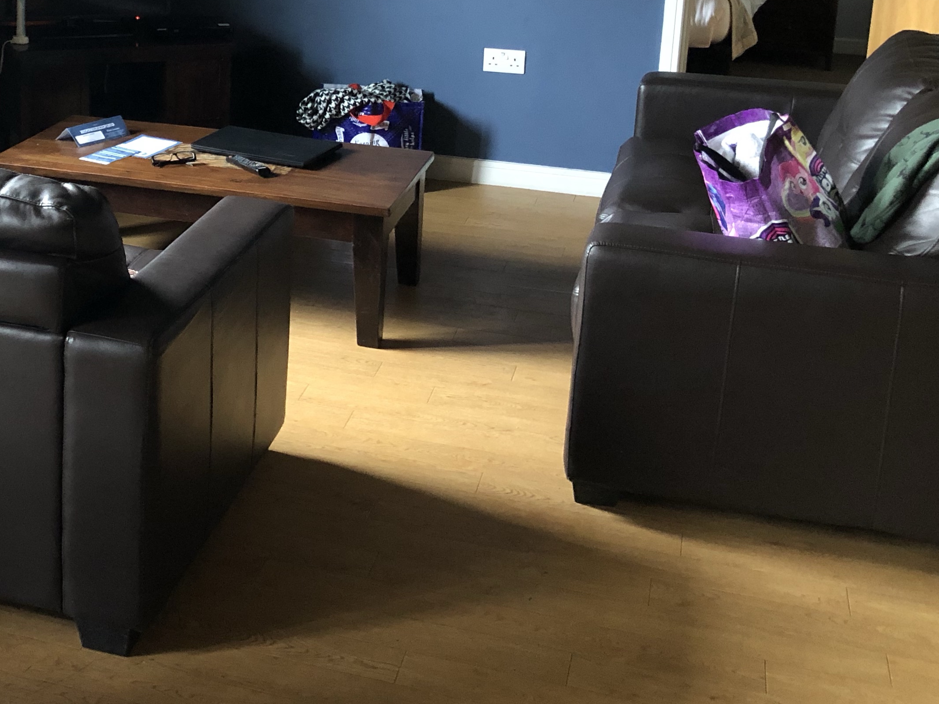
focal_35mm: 53
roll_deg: -0.8
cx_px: 205
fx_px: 1438
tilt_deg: -14.0
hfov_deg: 35.2
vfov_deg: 26.8
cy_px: 103
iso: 100
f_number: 1.8
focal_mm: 3.99
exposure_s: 1/4
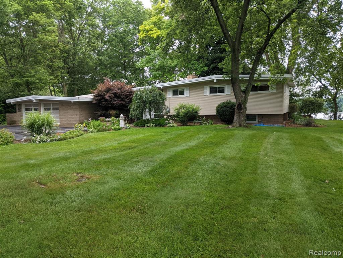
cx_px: 172
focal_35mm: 27
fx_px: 268
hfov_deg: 65.3
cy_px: 129
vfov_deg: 51.4
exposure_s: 1/125
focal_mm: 4.44
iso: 45
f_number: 1.8
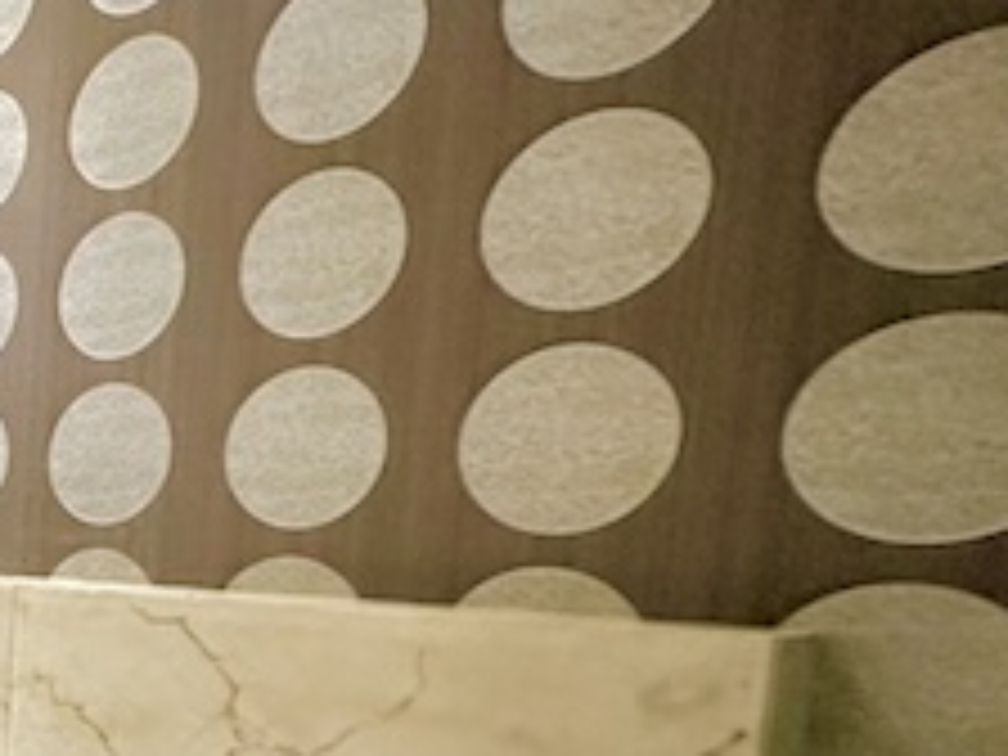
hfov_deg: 23.4
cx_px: -734
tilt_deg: -8.6
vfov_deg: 28.0
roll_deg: +0.2
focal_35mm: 50
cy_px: 684
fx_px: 1456
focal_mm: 2.22
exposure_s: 1/25
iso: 1000
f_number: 2.2
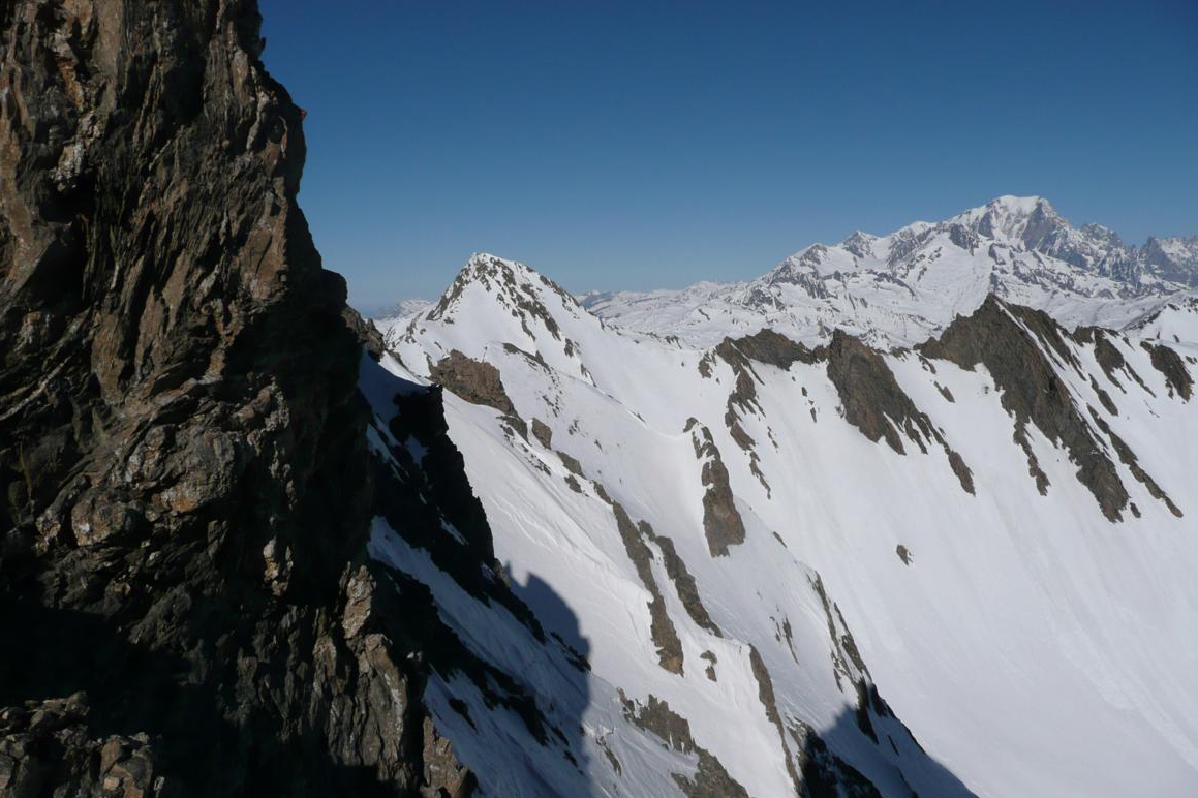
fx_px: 965
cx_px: 610
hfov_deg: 63.7
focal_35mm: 29
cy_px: 405
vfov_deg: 44.9
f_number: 8
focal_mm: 4.6
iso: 100
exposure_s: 1/800
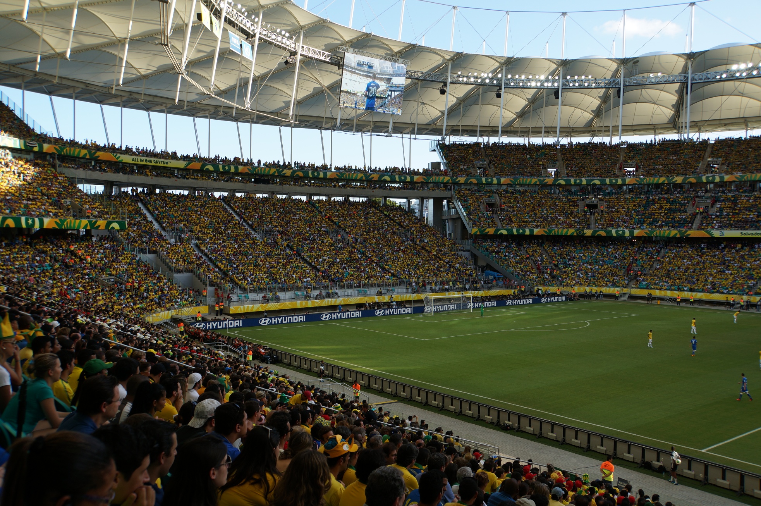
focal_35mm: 32
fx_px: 665
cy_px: 253
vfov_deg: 41.6
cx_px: 380
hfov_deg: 59.5
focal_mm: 21
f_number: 4.5
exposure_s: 1/160
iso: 100
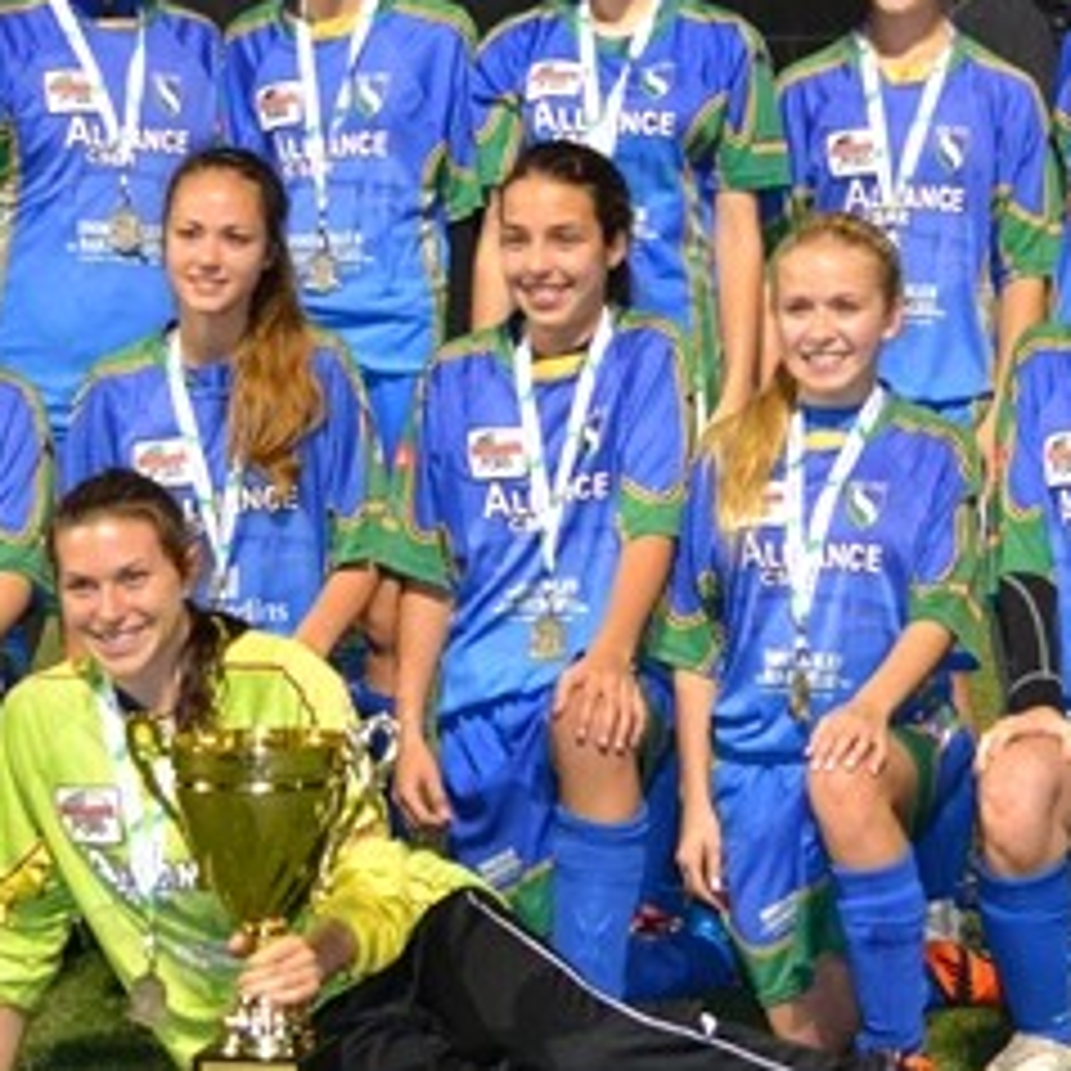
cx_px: 702
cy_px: 529
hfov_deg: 16.9
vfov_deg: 16.9
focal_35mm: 103
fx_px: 3605
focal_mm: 24
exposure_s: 1/60
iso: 1600
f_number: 4
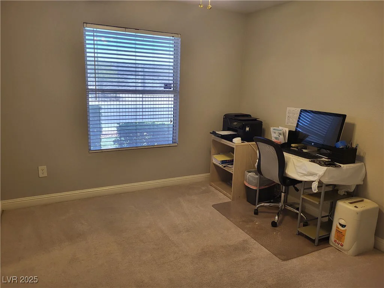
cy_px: 144
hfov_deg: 67.3
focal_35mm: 26
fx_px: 288
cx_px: 192
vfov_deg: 53.1
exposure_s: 1/120
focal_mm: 5.4
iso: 200
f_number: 1.8
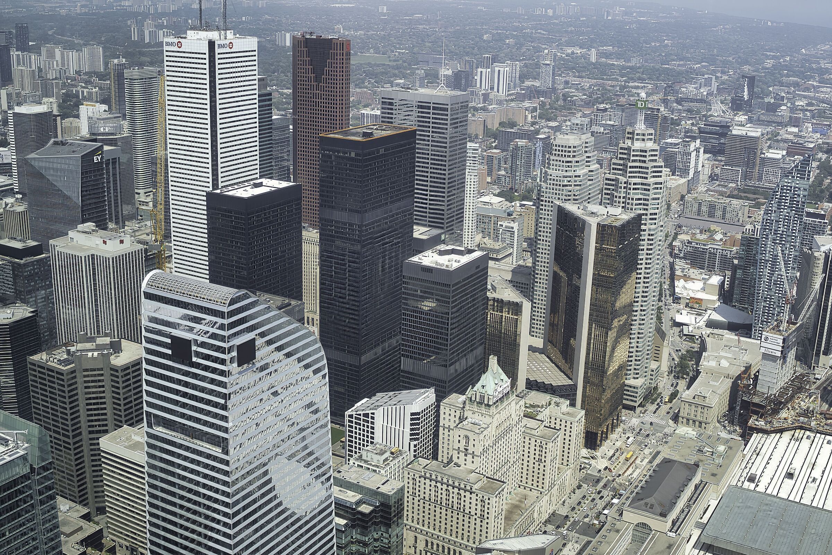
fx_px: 924
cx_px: 416
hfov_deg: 48.5
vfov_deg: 33.4
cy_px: 278
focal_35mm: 40
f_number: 4
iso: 100
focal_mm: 40
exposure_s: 1/250
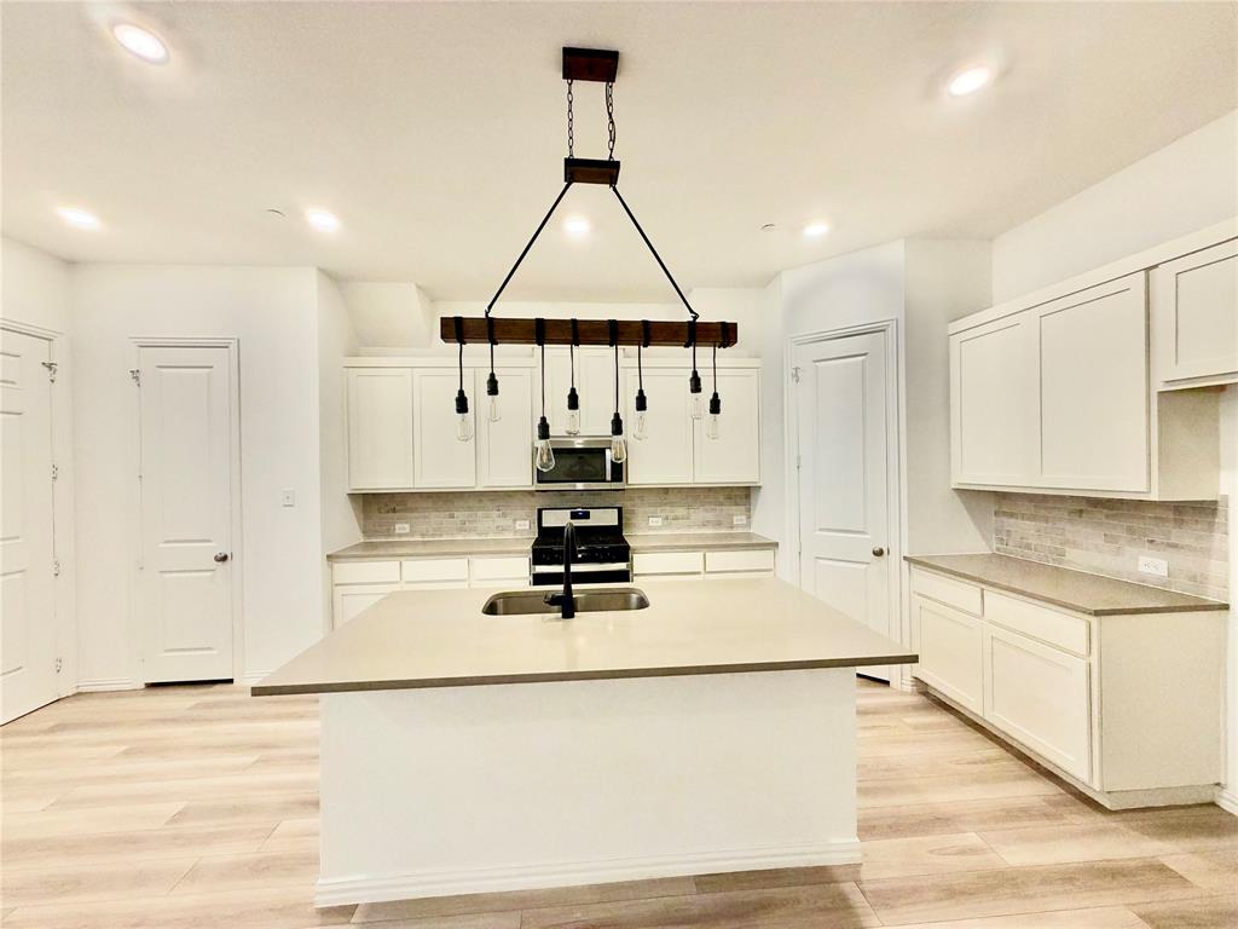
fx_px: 501
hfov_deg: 102.1
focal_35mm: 14
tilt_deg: +0.6
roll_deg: +1.1
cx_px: 619
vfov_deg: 85.7
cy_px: 464
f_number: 2.2
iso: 320
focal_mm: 2.22
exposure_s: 1/120
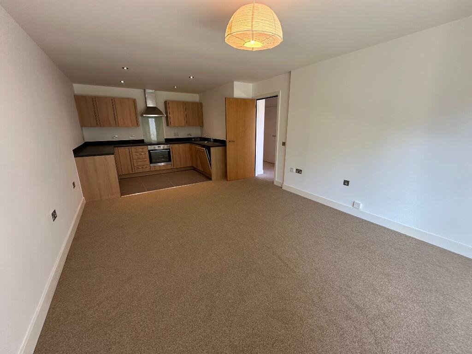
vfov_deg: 85.7
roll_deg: +0.7
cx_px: 236
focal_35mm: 14
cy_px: 177
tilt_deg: -15.7
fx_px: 191
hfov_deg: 102.1
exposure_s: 1/100
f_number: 2.2
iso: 160
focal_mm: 2.22
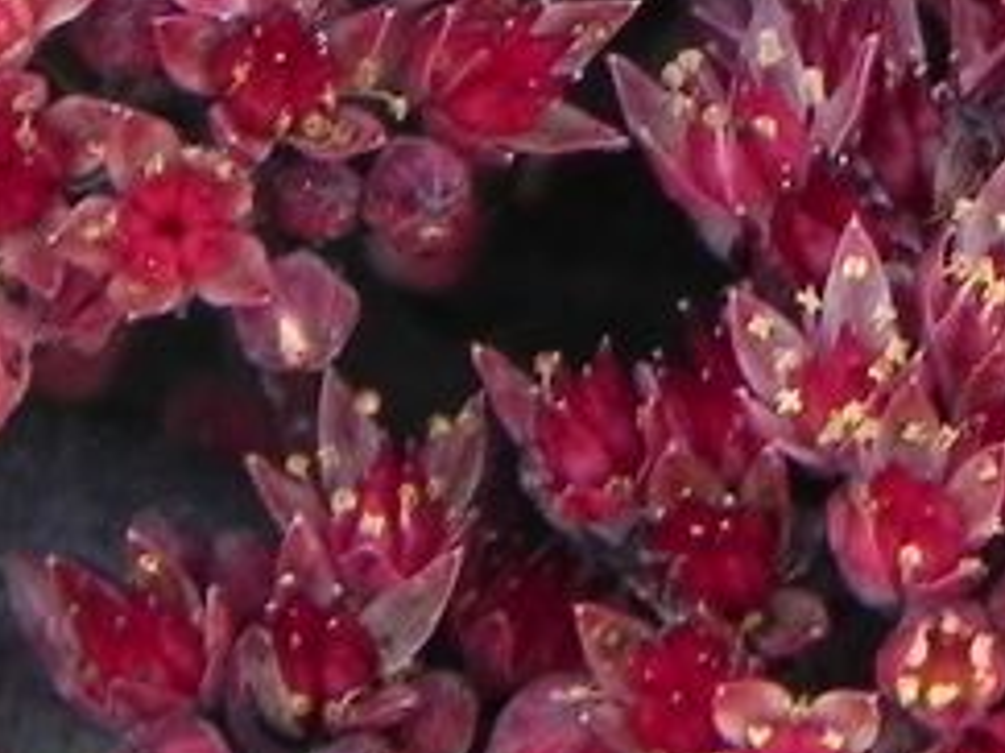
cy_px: 153
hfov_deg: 2.5
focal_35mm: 807
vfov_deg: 1.8
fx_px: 23418
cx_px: 1247
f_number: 5
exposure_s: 1/13
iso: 160
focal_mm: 32.7
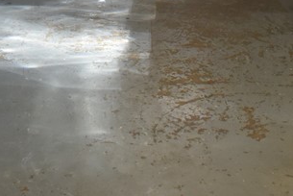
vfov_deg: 13.3
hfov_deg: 21.2
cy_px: -116
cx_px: 119
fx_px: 782
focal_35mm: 96
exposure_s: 1/60
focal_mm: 18
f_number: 4.5
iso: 800
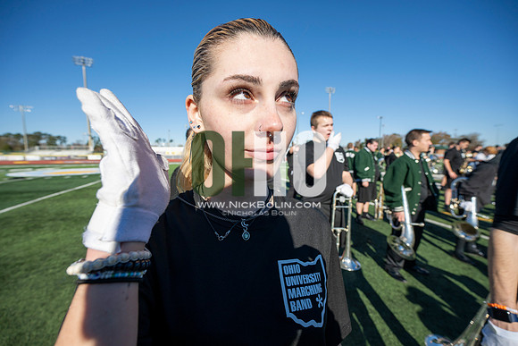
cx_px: 259
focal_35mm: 14
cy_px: 173
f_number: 5
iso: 320
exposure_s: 1/2000
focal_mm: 14
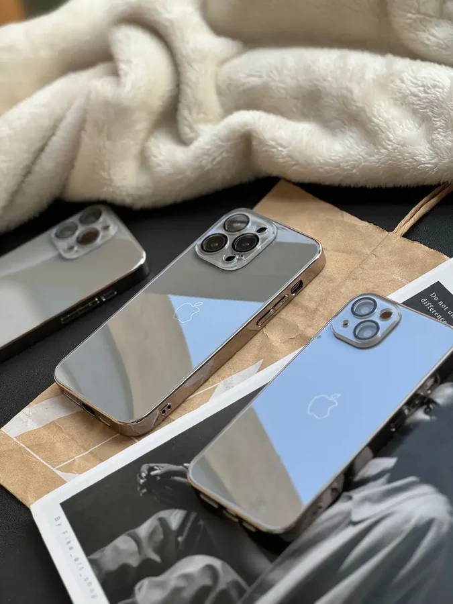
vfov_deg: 25.3
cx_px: 226
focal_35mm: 77
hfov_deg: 19.1
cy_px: 302
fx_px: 1344
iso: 50
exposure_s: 1/99
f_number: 2.8
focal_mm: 9
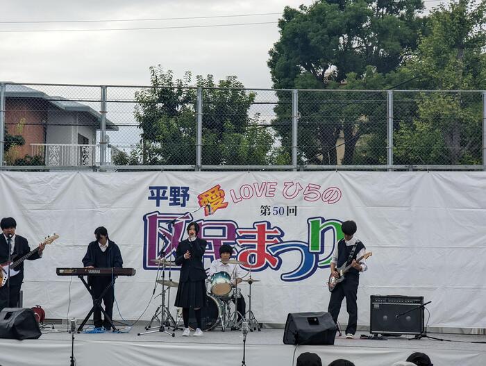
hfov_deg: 18.9
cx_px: 243
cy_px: 183
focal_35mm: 104
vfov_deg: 14.3
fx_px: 1462
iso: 92
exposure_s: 1/359
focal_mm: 19
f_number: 3.5
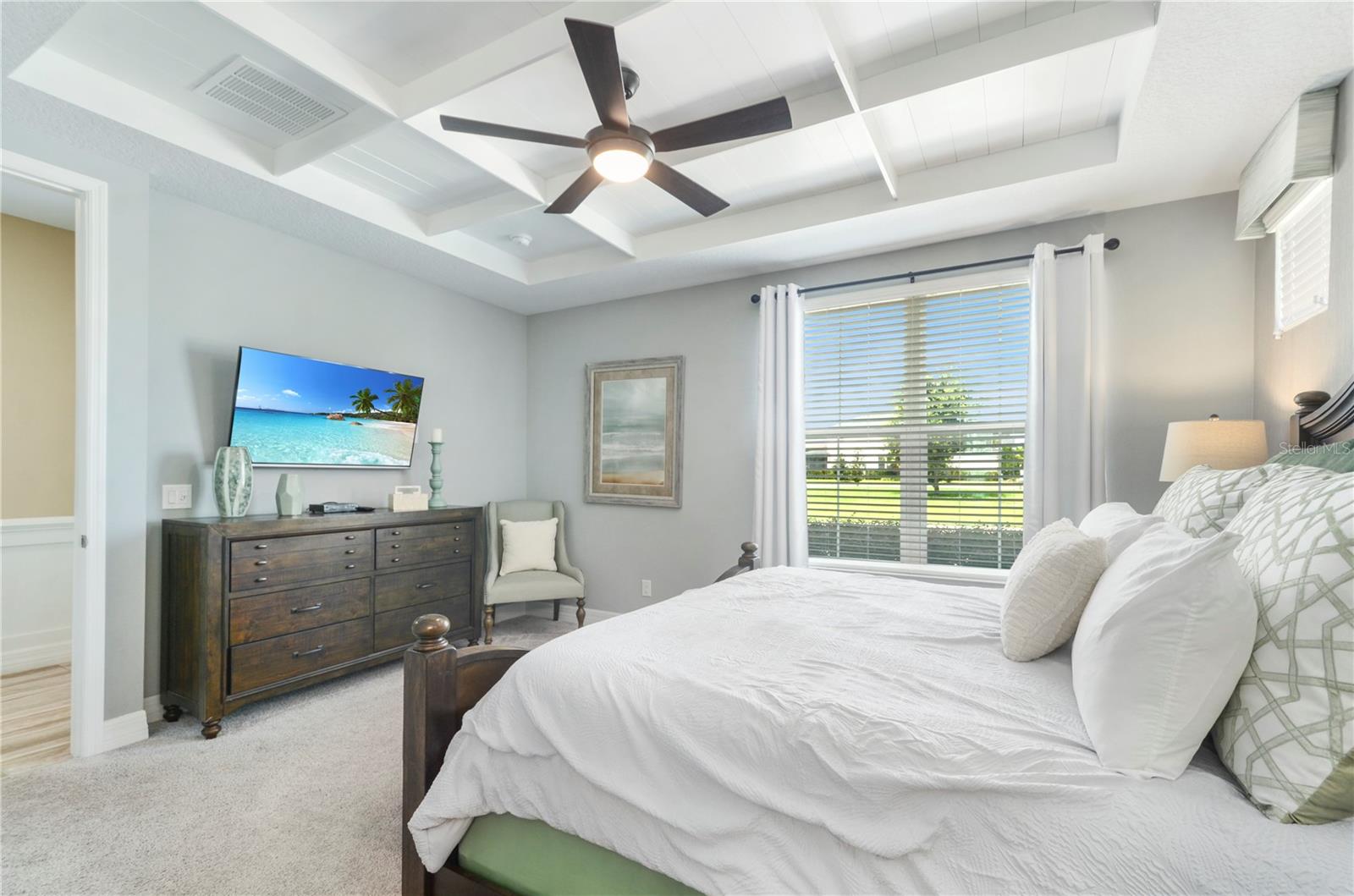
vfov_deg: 77.0
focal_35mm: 15
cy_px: 448
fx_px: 563
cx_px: 677
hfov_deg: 100.5
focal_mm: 10
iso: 200
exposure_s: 1/13
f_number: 8
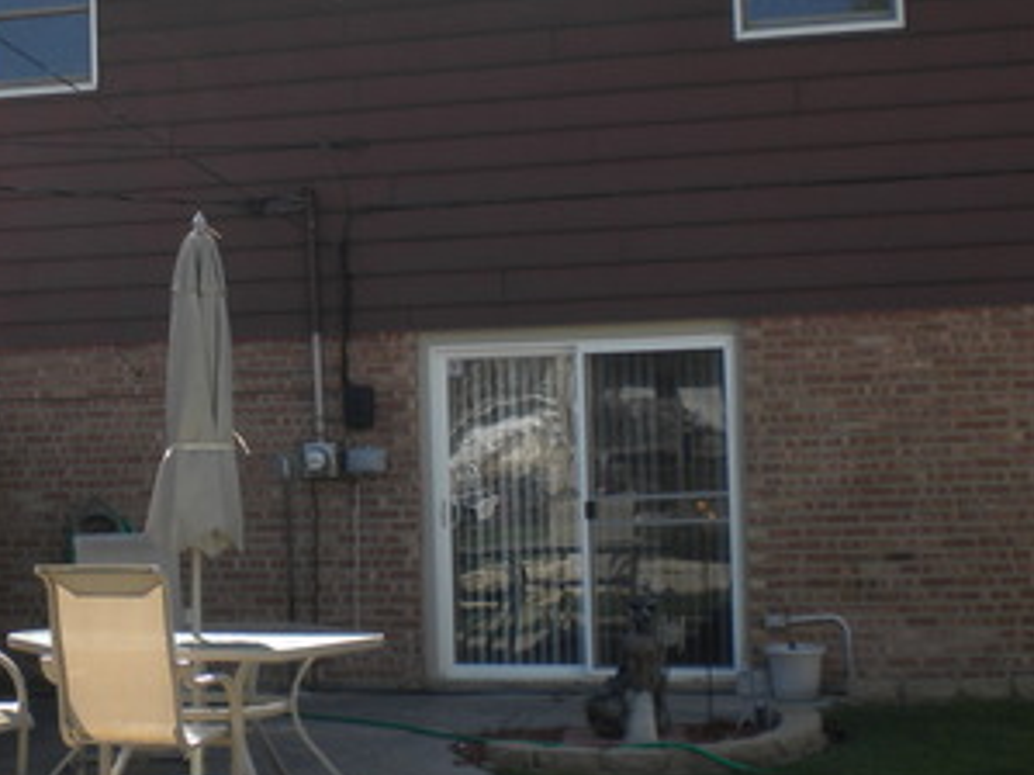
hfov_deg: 25.3
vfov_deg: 19.6
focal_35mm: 75
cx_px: 121
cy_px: 381
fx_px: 2239
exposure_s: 1/262
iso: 80
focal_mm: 6.3
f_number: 4.6
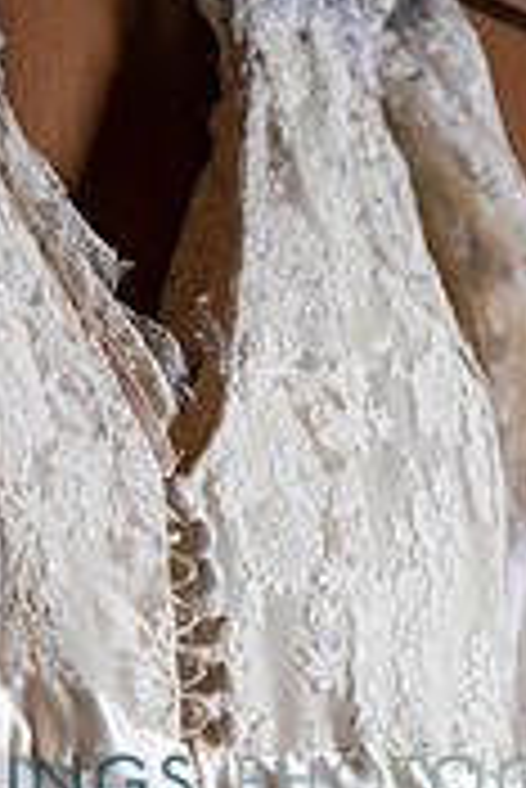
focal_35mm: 180
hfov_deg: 7.6
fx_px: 3937
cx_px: 162
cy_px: 779
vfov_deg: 11.3
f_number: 3.2
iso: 200
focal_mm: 70
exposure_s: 1/200
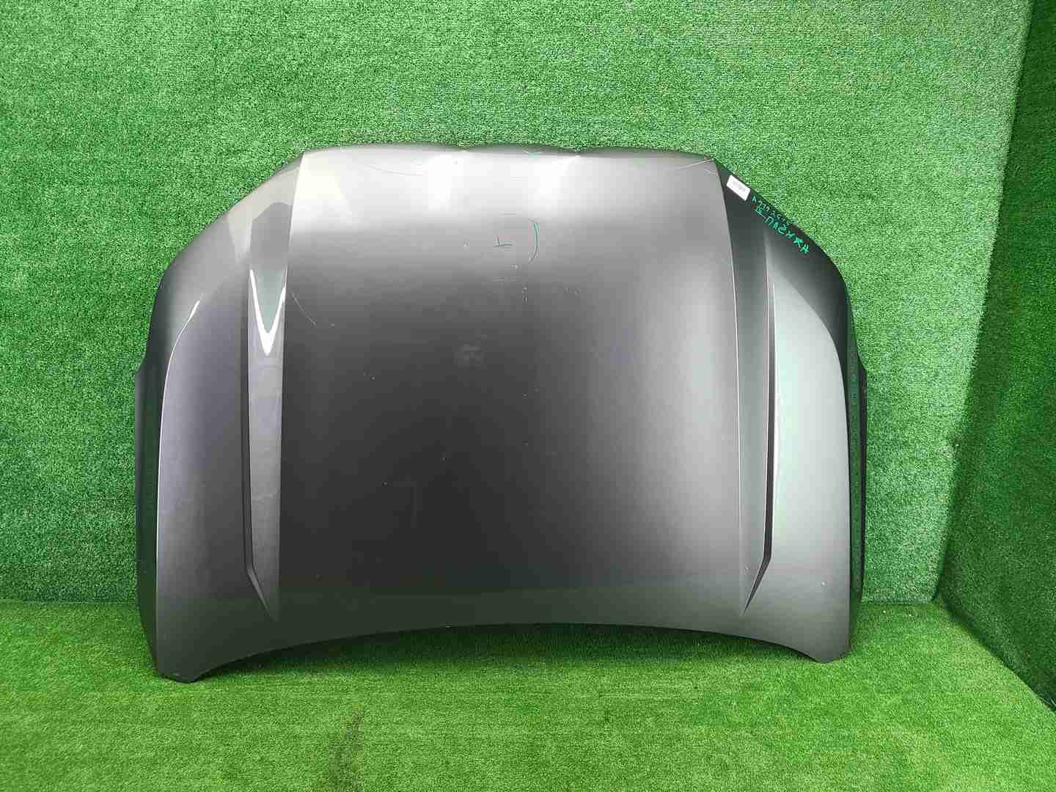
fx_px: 793
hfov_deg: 67.3
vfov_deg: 53.1
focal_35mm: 26
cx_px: 528
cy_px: 396
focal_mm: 5.4
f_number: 1.8
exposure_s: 1/50
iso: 189
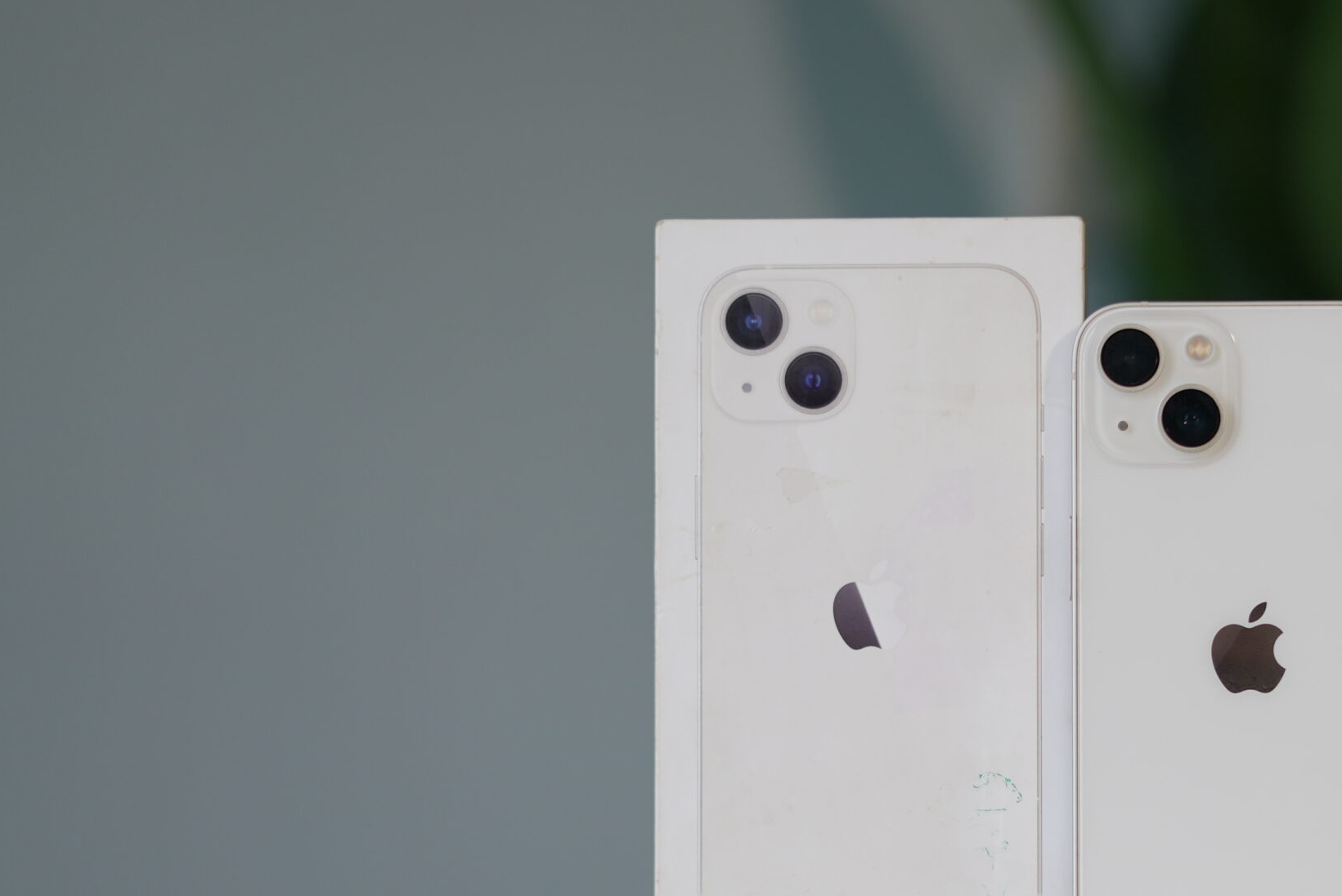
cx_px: 1044
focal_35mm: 78
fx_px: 2909
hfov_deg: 25.6
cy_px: 625
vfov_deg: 17.5
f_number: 2
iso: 320
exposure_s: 1/100
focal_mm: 50
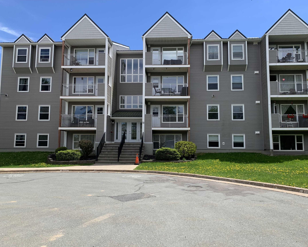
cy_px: 125
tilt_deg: +3.4
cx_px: 161
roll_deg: -0.1
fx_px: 255
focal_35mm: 28
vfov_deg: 51.5
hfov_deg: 62.2
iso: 25
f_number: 1.8
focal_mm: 4.25
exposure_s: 1/1661
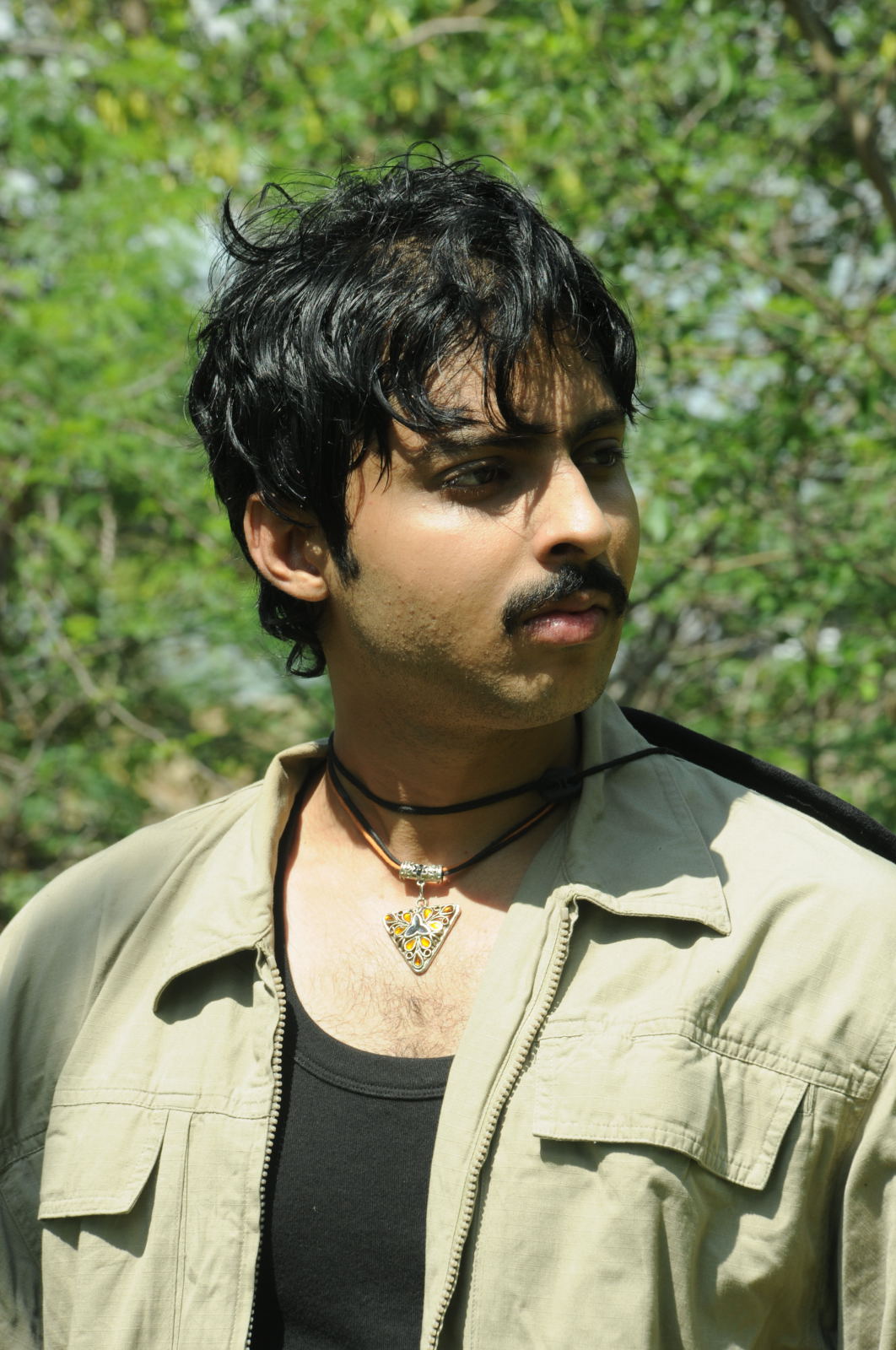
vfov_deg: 11.4
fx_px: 6740
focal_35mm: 180
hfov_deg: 7.6
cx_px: 448
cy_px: 675
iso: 200
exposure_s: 1/125
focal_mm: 120
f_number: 11
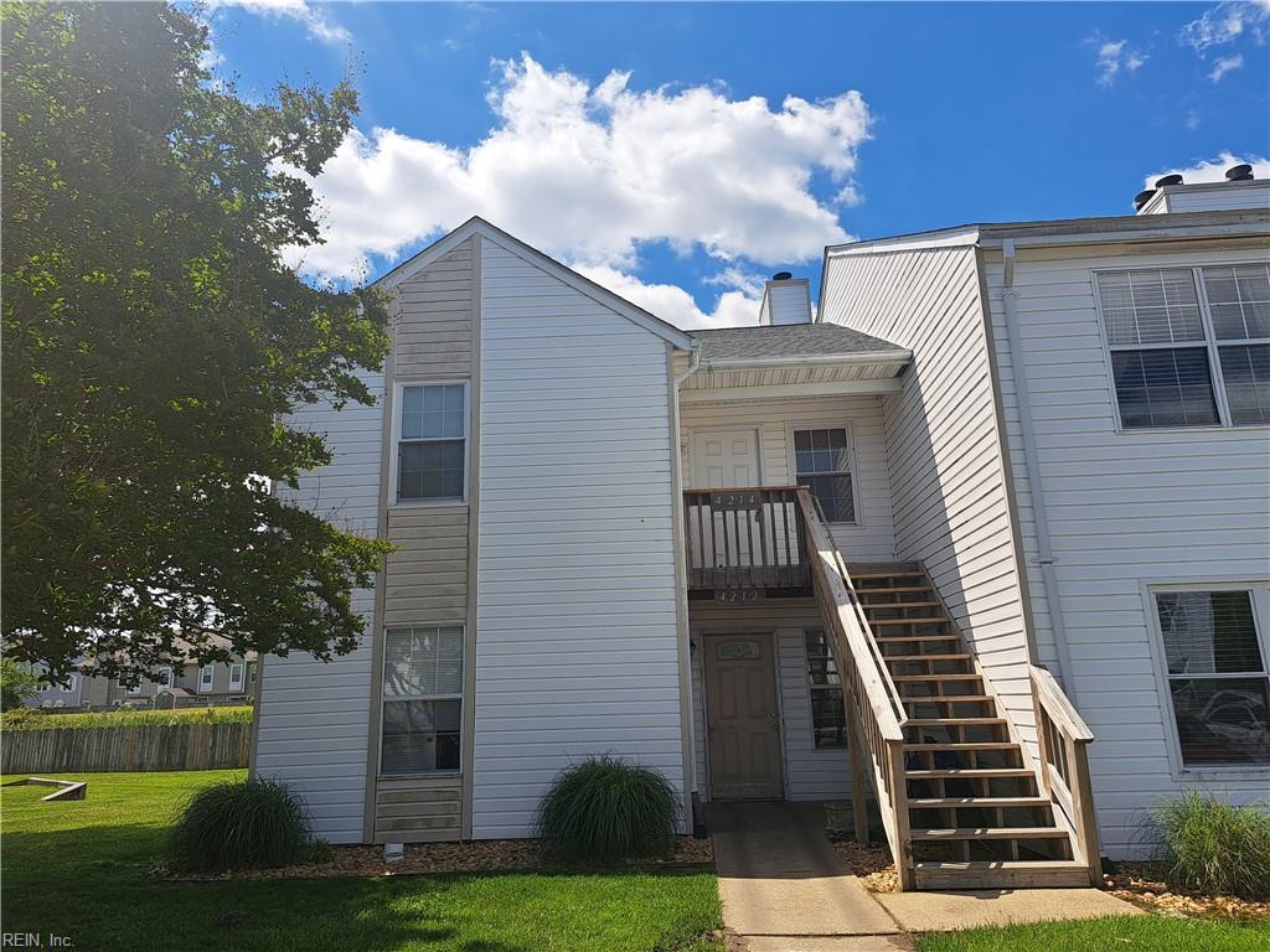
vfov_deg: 56.8
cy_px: 476
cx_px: 635
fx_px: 881
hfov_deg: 71.6
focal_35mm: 24
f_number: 1.8
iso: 50
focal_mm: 5.23
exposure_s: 1/1934
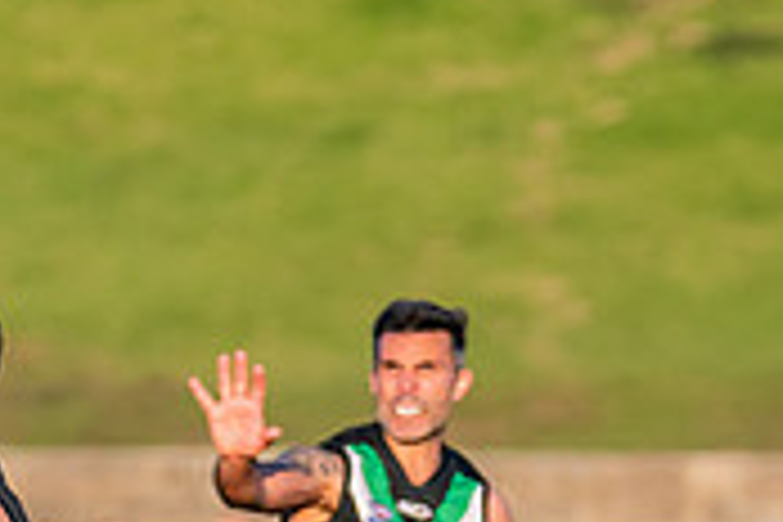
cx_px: -56
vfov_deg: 1.2
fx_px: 25424
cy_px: 689
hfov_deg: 1.8
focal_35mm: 1169
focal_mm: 290
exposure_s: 1/1600
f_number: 6.3
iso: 800
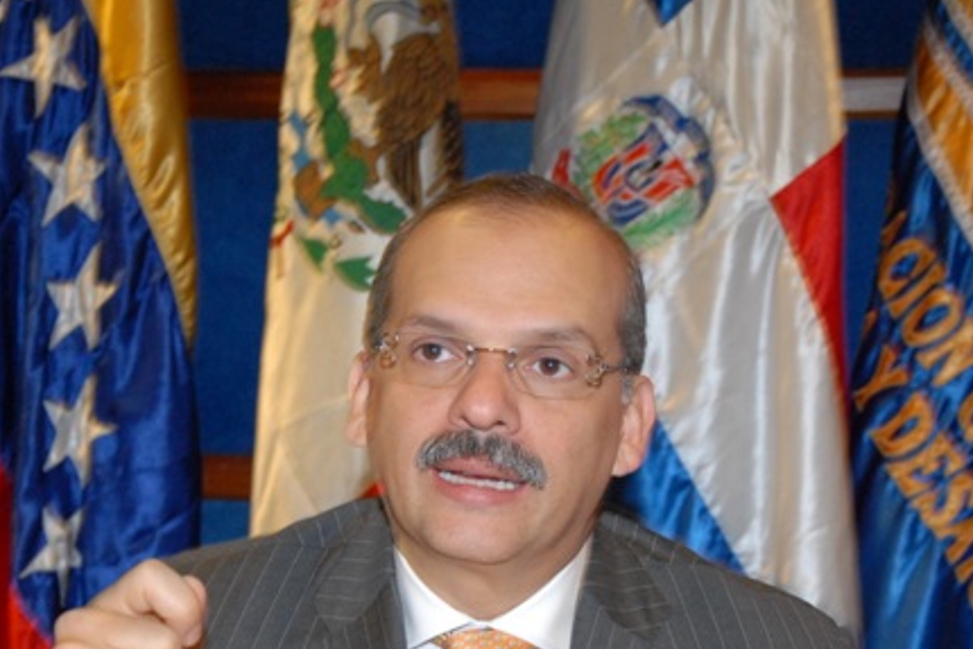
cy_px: 473
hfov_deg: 21.7
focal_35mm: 94
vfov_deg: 14.5
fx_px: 2541
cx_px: 500
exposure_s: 1/20
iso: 800
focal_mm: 42
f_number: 4.8
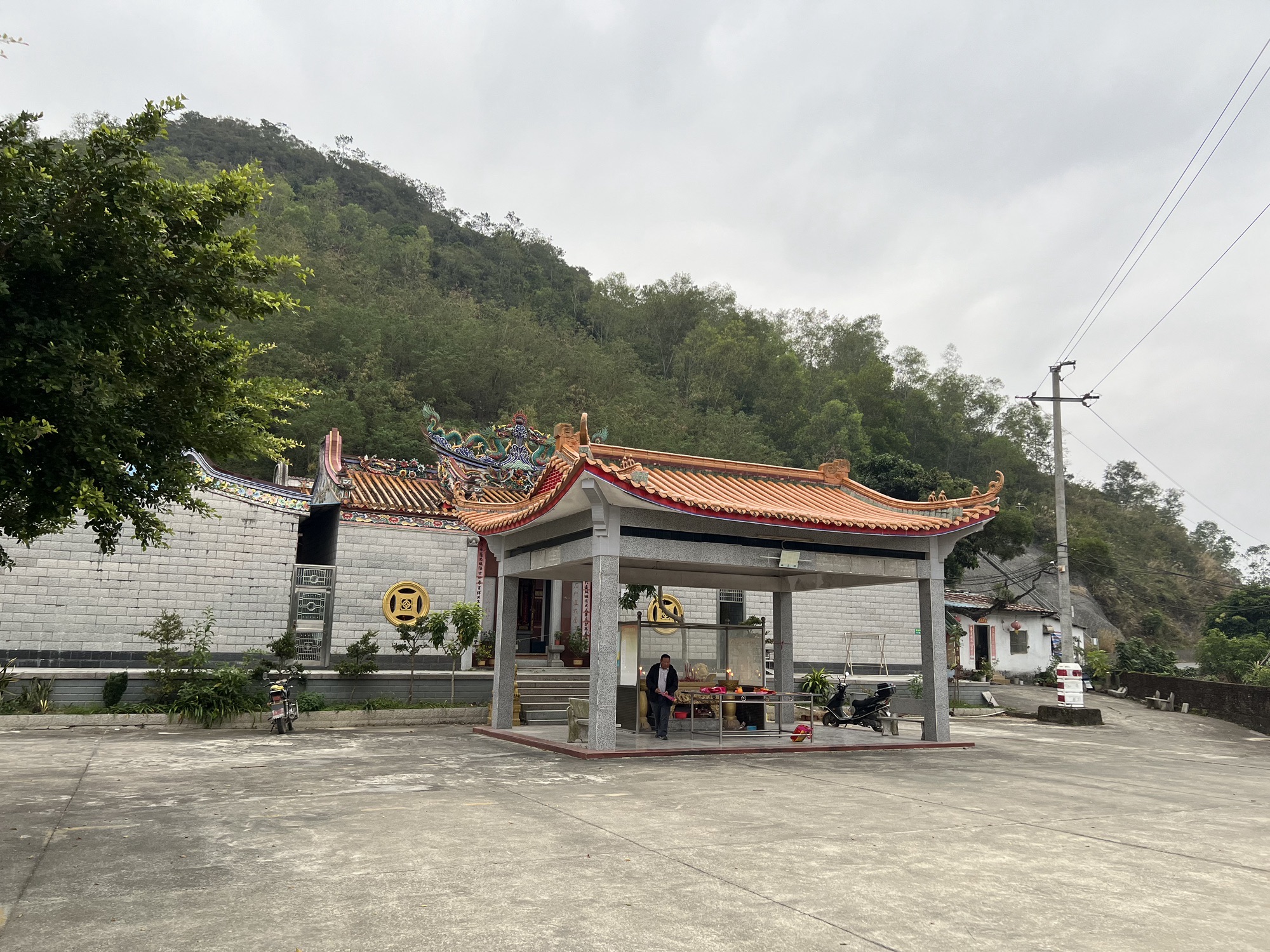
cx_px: 635
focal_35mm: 26
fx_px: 954
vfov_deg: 53.1
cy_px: 476
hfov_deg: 67.3
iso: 80
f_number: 1.5
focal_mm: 5.7
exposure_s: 1/121
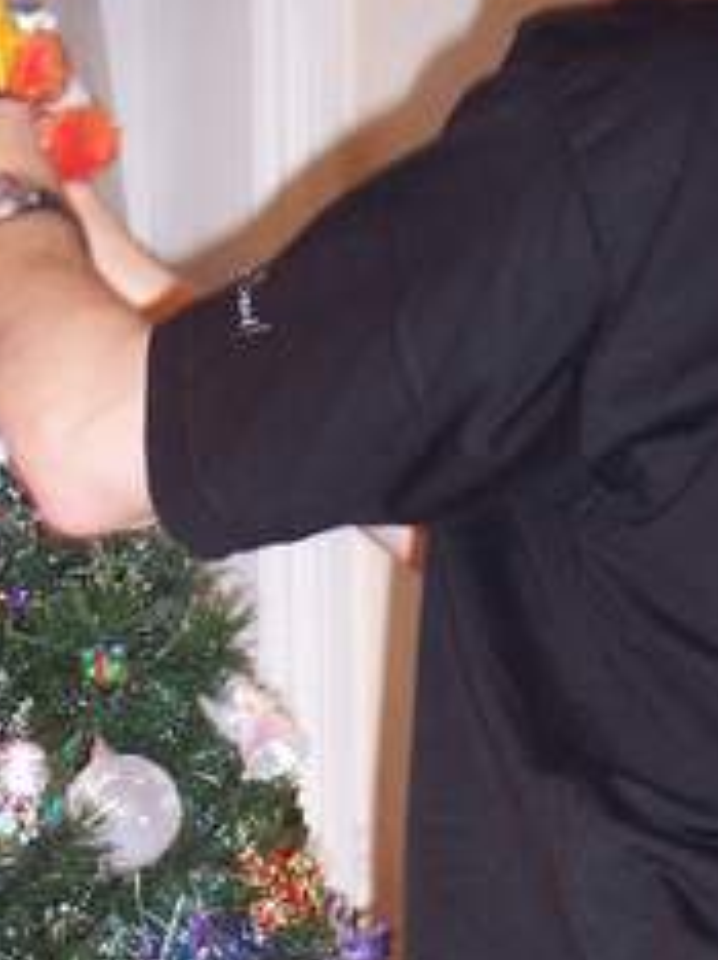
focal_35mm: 104
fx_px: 2881
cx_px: -70
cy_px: 915
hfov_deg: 13.9
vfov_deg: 18.5
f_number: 2.8
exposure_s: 1/30
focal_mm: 8
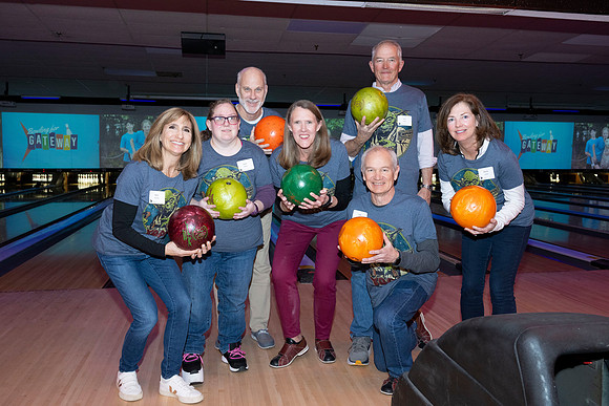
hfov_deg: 59.5
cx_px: 304
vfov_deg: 41.7
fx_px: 533
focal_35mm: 32
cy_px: 203
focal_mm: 31.5
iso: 1600
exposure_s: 1/60
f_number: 5.6
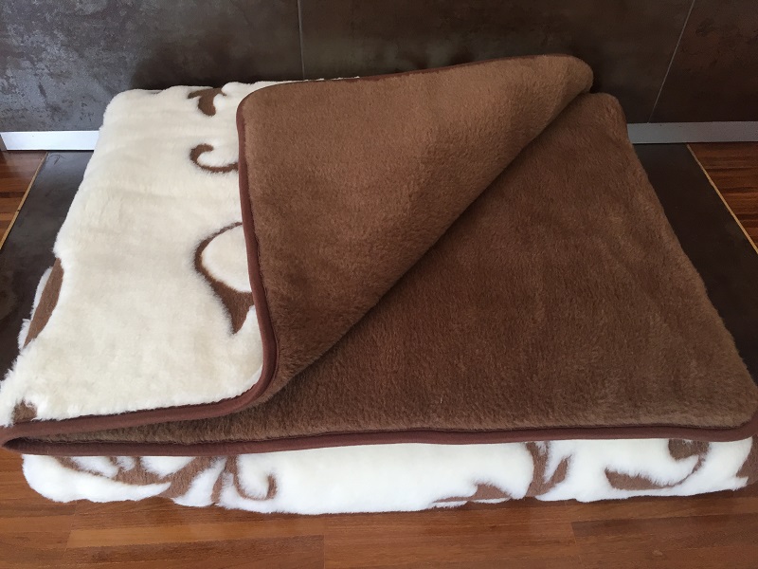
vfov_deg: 48.2
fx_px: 635
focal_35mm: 29
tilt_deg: -47.4
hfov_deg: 61.7
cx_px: 379
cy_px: 284
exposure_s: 1/33
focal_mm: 4.15
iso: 40
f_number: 2.2
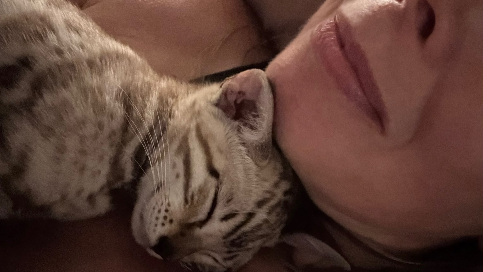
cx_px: 242
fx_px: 423
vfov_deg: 35.6
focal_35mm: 33
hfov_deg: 59.5
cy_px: 130
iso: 2000
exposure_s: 1/15
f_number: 1.9
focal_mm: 2.69
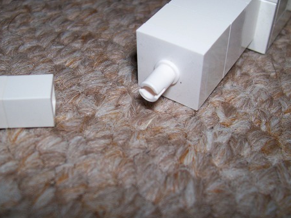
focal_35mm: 48
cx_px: 115
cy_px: 112
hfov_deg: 39.5
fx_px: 404
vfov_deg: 30.3
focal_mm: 5.6
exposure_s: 1/64
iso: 80
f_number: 2.7
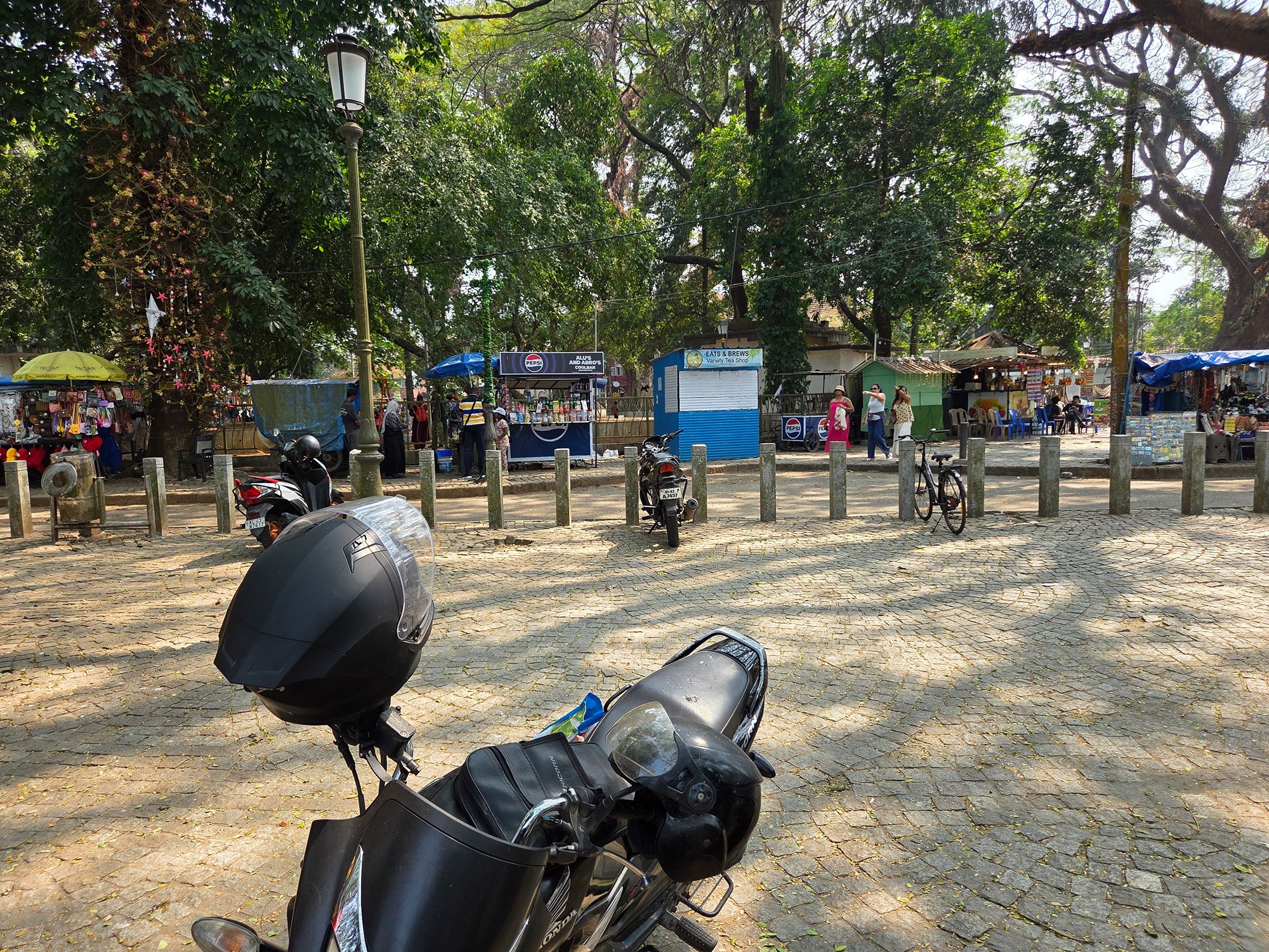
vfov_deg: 58.9
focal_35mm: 23
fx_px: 843
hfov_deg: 73.9
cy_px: 476
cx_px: 634
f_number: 1.8
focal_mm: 5.4
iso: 80
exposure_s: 1/803
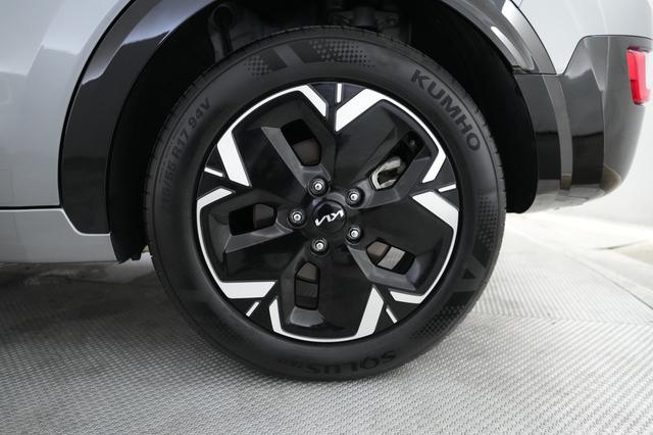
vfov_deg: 49.5
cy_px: 218
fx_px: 471
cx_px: 326
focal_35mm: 26
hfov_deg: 69.4
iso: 5000
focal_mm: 26
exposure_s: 1/160
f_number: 2.8
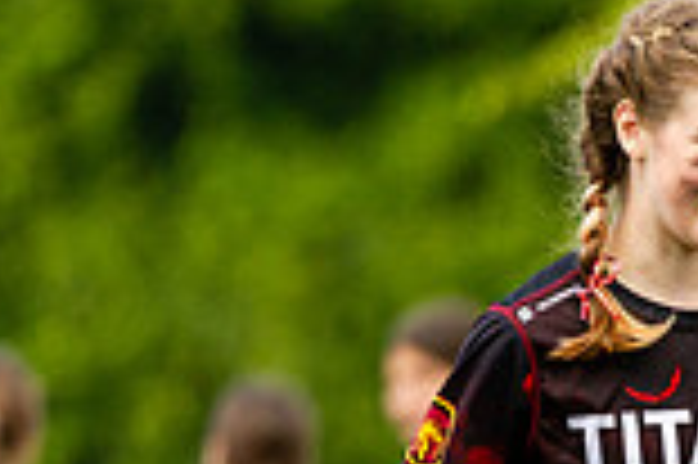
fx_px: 35715
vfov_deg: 0.7
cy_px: 775
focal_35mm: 1844
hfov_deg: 1.1
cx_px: 999
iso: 400
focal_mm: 400
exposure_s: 1/1000
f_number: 4
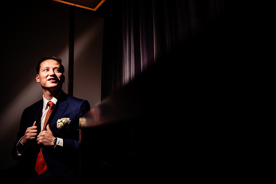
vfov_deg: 42.3
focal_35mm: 31
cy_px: 92
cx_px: 138
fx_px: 238
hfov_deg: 60.3
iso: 200
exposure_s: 1/640
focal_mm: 31
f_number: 2.8
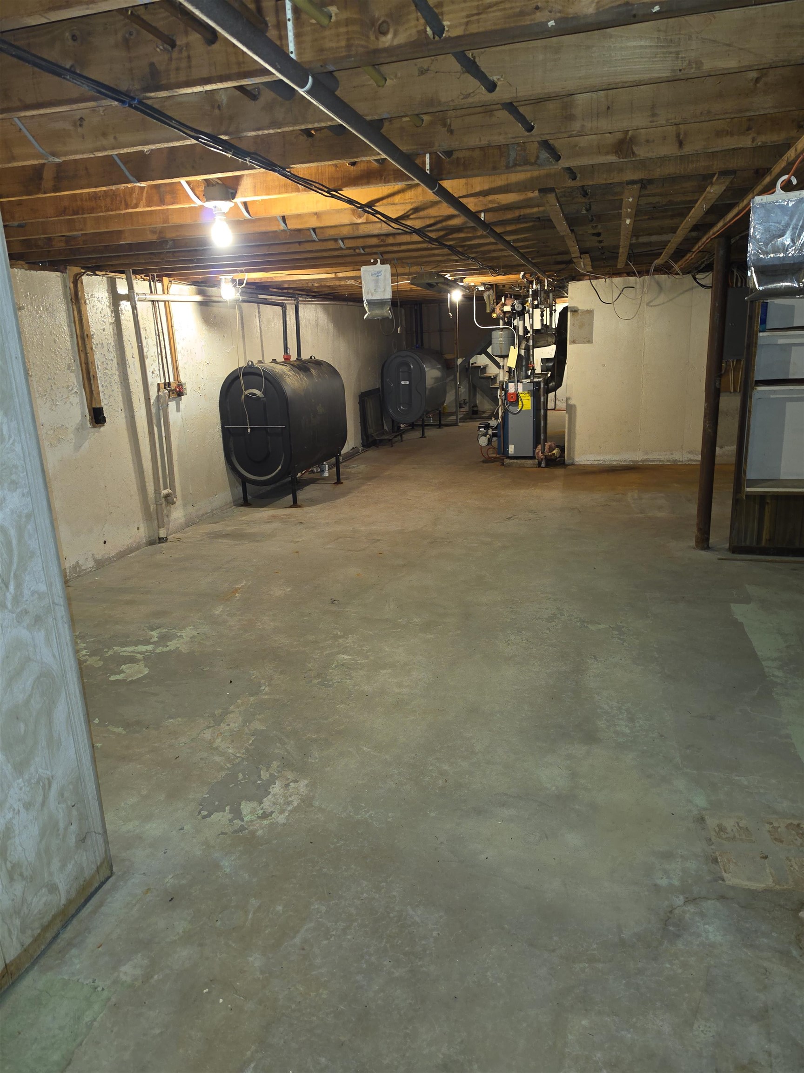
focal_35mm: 23
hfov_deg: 58.9
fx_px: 712
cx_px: 402
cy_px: 536
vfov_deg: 73.9
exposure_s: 1/12
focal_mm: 6.5
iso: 100
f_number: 1.4
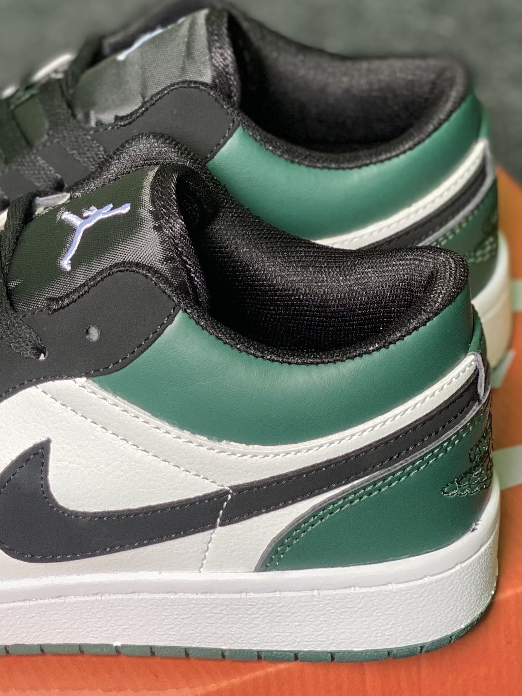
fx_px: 2533
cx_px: 101
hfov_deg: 11.7
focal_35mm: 126
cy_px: 360
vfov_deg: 15.6
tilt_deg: -35.7
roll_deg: +2.1
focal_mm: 6
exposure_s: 1/122
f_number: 2
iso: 100
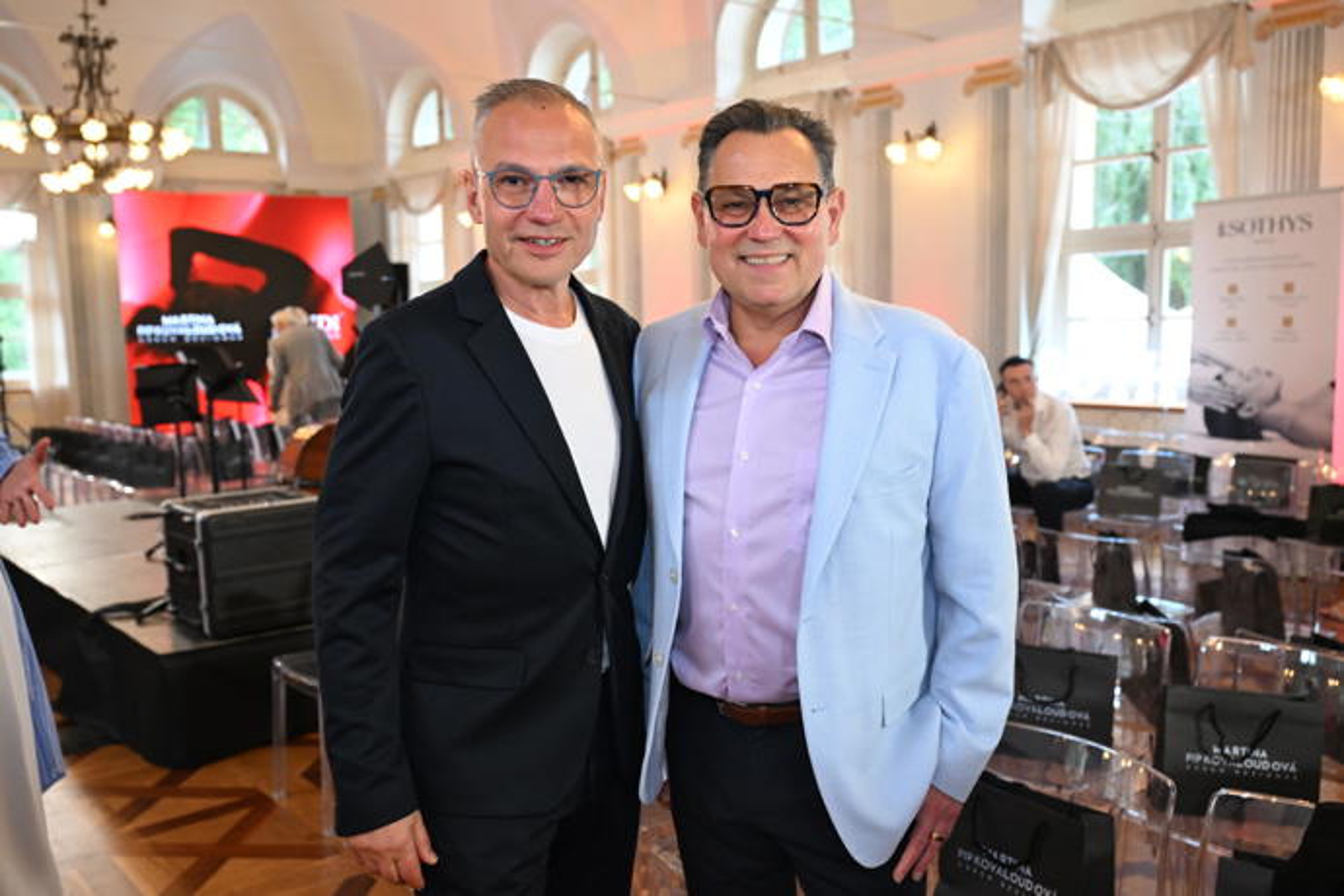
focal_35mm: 32
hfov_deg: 58.7
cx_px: 672
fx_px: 1195
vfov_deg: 41.1
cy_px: 448
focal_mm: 32
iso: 2500
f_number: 4.5
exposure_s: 1/250
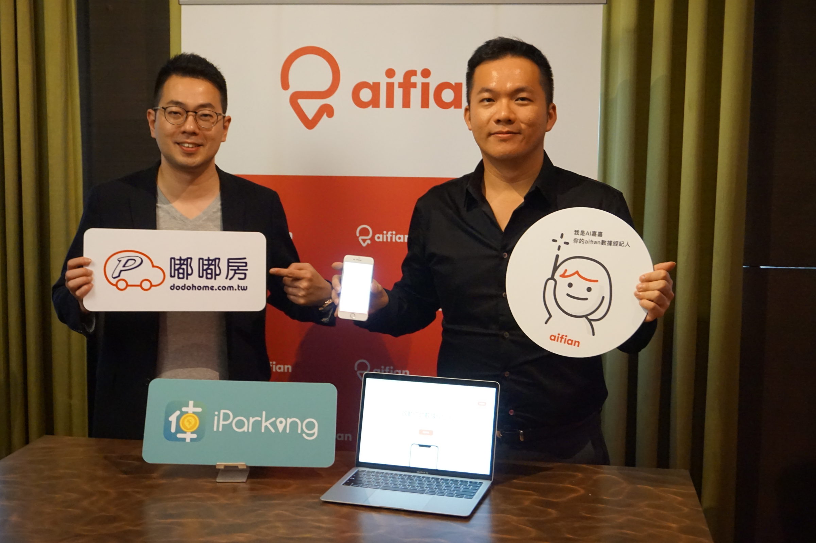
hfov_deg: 42.3
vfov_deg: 28.9
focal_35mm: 46
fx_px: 1054
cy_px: 272
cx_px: 408
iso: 3200
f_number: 5
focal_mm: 31
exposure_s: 1/50
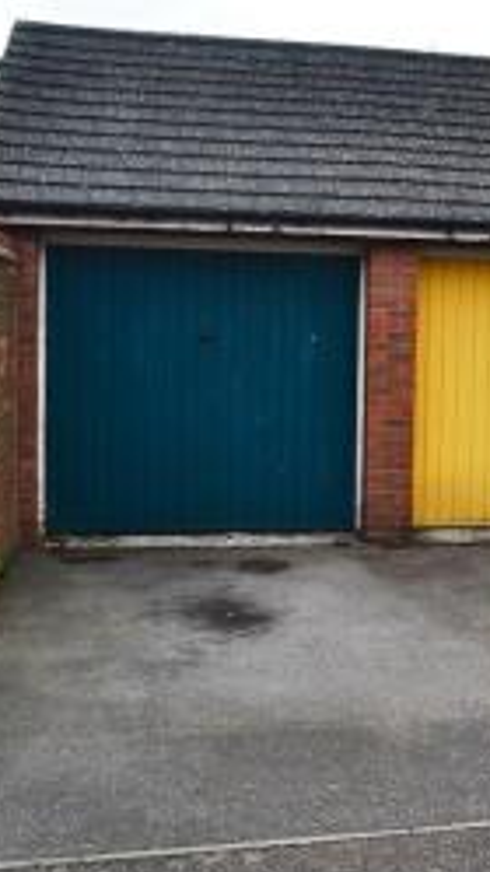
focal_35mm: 54
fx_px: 1248
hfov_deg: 21.2
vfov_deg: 38.5
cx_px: 528
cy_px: 411
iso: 400
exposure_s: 1/125
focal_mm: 18
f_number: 9
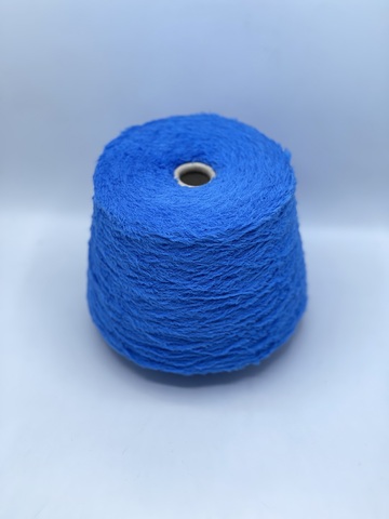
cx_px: 194
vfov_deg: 30.3
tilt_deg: -41.7
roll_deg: +1.5
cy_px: 260
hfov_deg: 22.9
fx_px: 959
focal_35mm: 64
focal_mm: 7.5
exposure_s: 1/131
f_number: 2.2
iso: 20
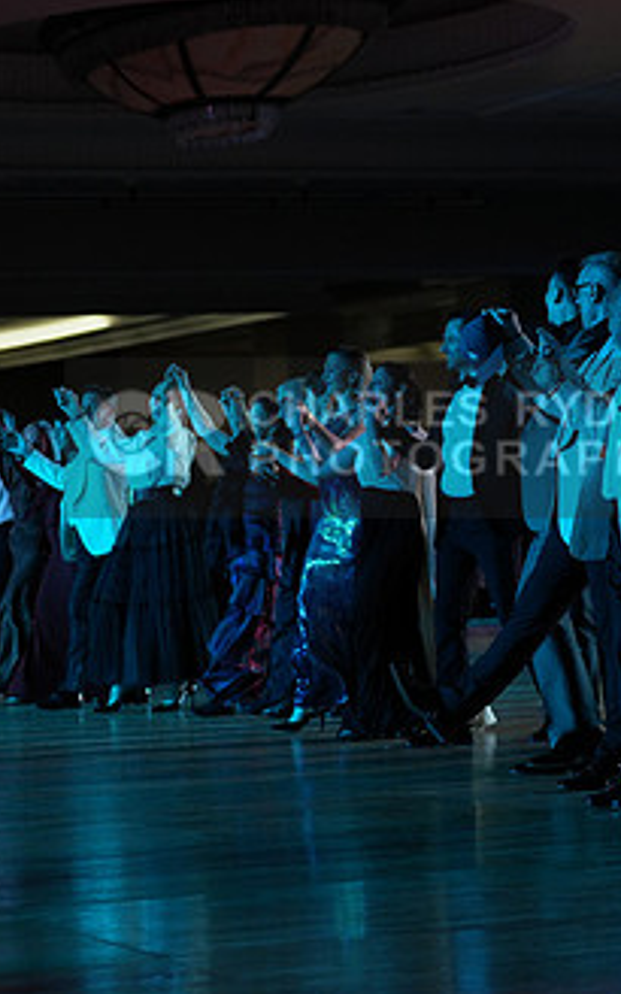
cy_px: 438
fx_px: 3412
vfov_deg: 16.6
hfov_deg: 10.4
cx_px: 394
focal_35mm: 126
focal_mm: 70
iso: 640
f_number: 2.8
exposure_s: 1/400
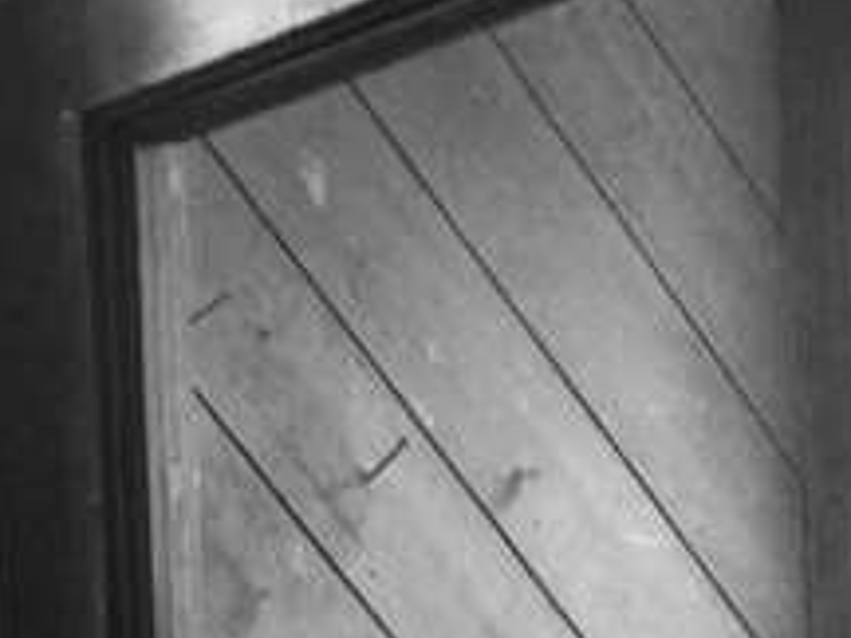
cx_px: -71
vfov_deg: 7.2
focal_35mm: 196
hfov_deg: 10.0
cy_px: 1402
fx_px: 4818
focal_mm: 4.12
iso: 125
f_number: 2.4
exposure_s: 1/20
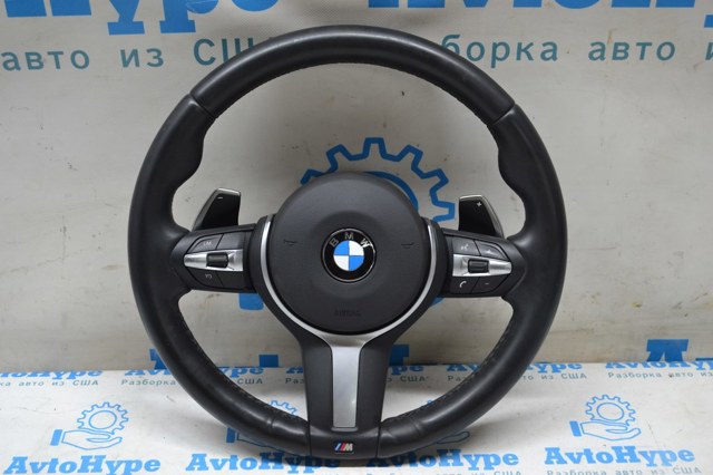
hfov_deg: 37.9
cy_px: 238
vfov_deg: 25.7
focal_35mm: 52
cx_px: 356
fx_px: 1039
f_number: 5
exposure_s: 1/60
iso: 560
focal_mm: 35
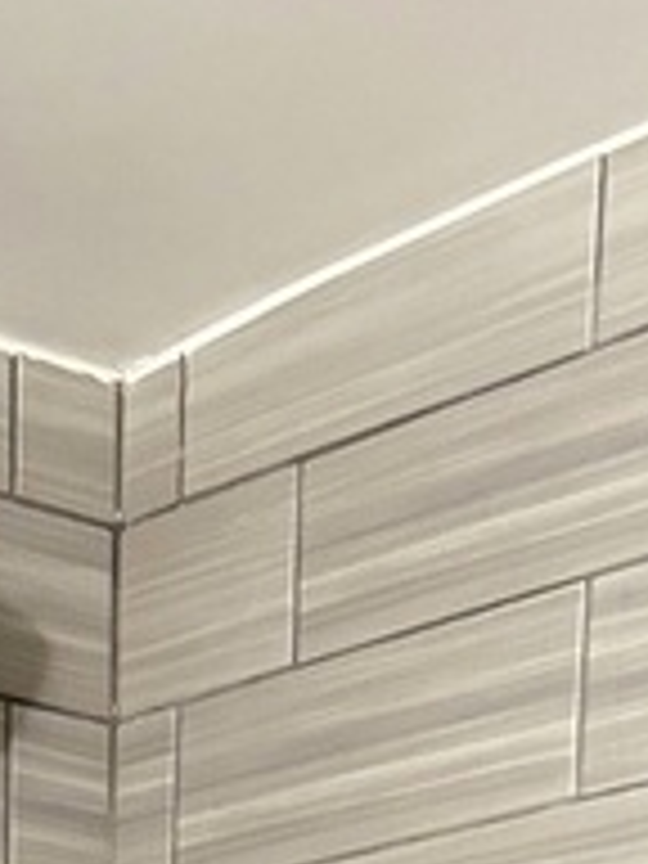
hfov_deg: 10.9
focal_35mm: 135
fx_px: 3370
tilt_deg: -12.1
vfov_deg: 10.9
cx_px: -9
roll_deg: -0.6
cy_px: 2408
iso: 800
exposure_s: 1/49
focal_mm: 6.76
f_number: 1.78
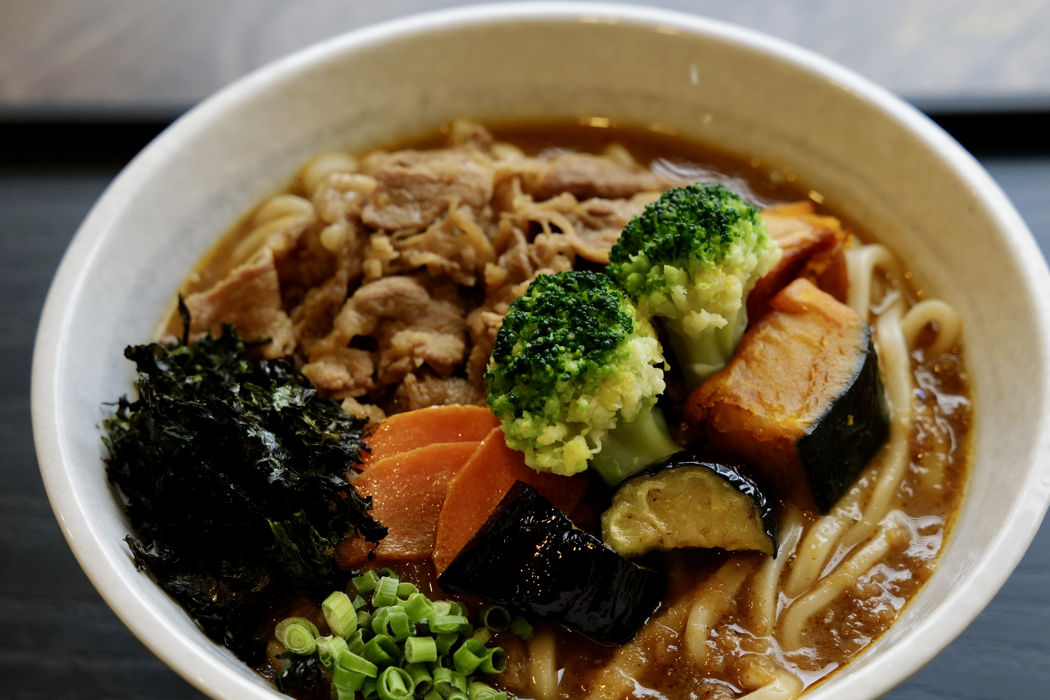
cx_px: 536
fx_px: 2421
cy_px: 411
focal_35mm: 83
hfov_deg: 24.5
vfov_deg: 16.4
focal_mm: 57
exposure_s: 1/160
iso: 800
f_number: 5
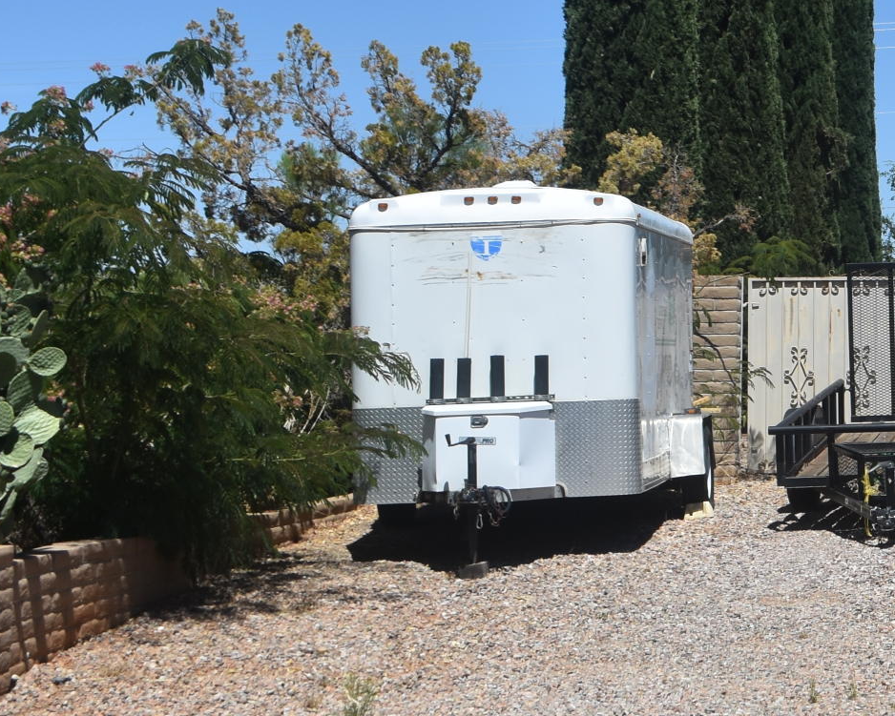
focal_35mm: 99
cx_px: 1280
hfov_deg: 17.7
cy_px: -16
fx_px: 2623
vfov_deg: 15.3
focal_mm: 22
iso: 110
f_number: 8
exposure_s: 1/500
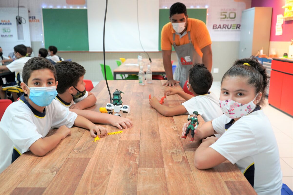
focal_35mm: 33
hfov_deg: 57.2
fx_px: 269
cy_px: 98
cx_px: 146
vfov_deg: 40.0
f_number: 4
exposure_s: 1/160
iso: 2000
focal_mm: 33
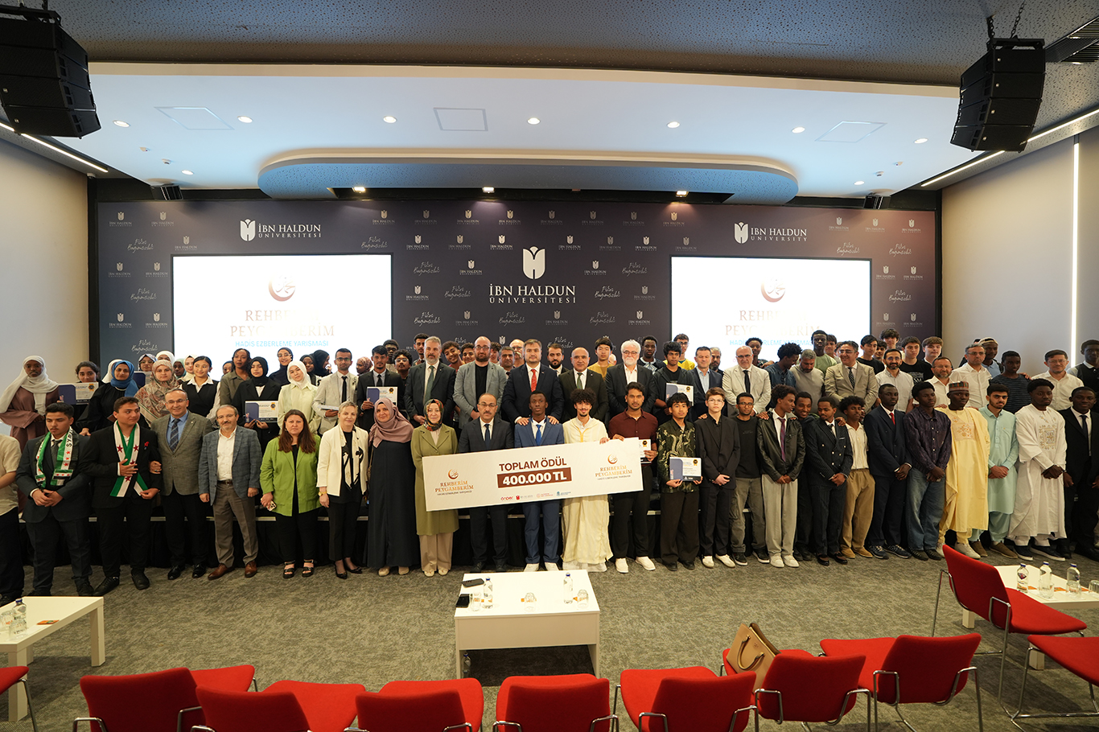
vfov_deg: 73.7
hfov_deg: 96.8
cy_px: 366
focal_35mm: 16
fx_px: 488
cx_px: 550
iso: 1000
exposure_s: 1/100
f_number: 2.8
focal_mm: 16
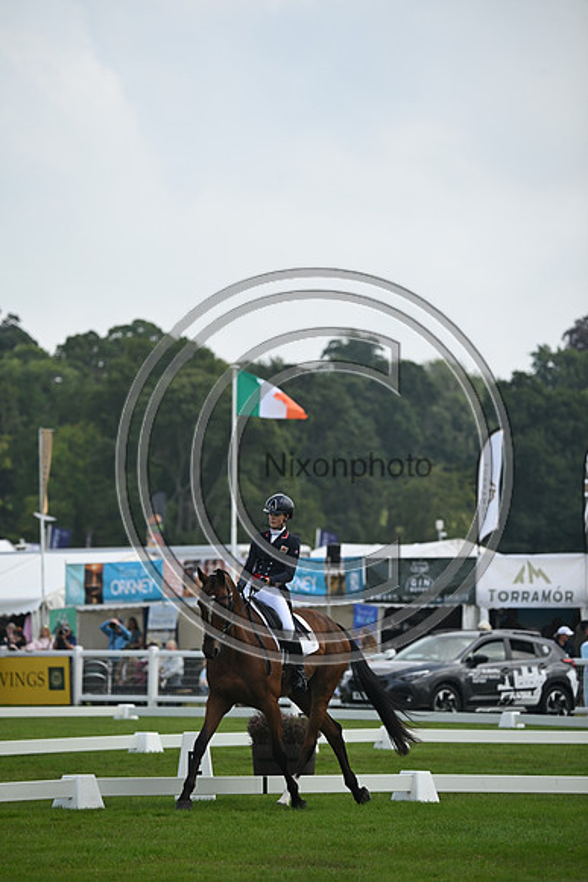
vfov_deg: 9.4
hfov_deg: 6.2
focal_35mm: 220
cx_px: 294
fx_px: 5386
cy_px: 441
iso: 360
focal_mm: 220
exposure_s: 1/1250
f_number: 5
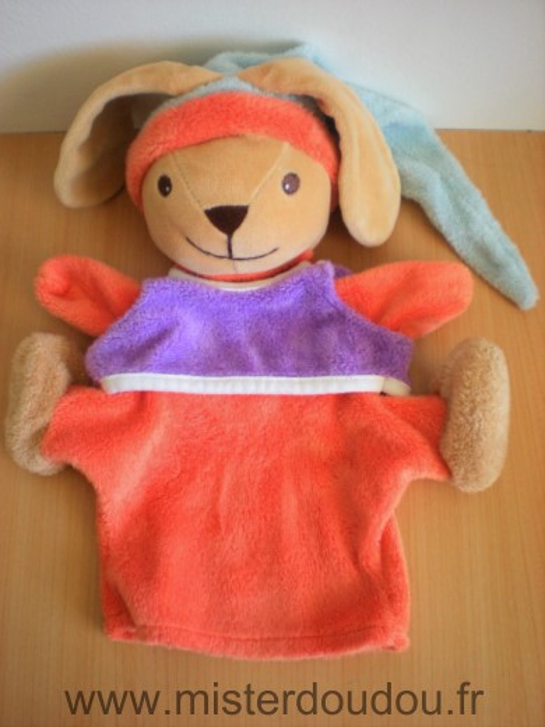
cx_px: 272
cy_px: 364
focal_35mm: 38
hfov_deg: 37.7
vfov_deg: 49.0
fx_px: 798
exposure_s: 1/58.6
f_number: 3.1
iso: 200
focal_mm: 6.3
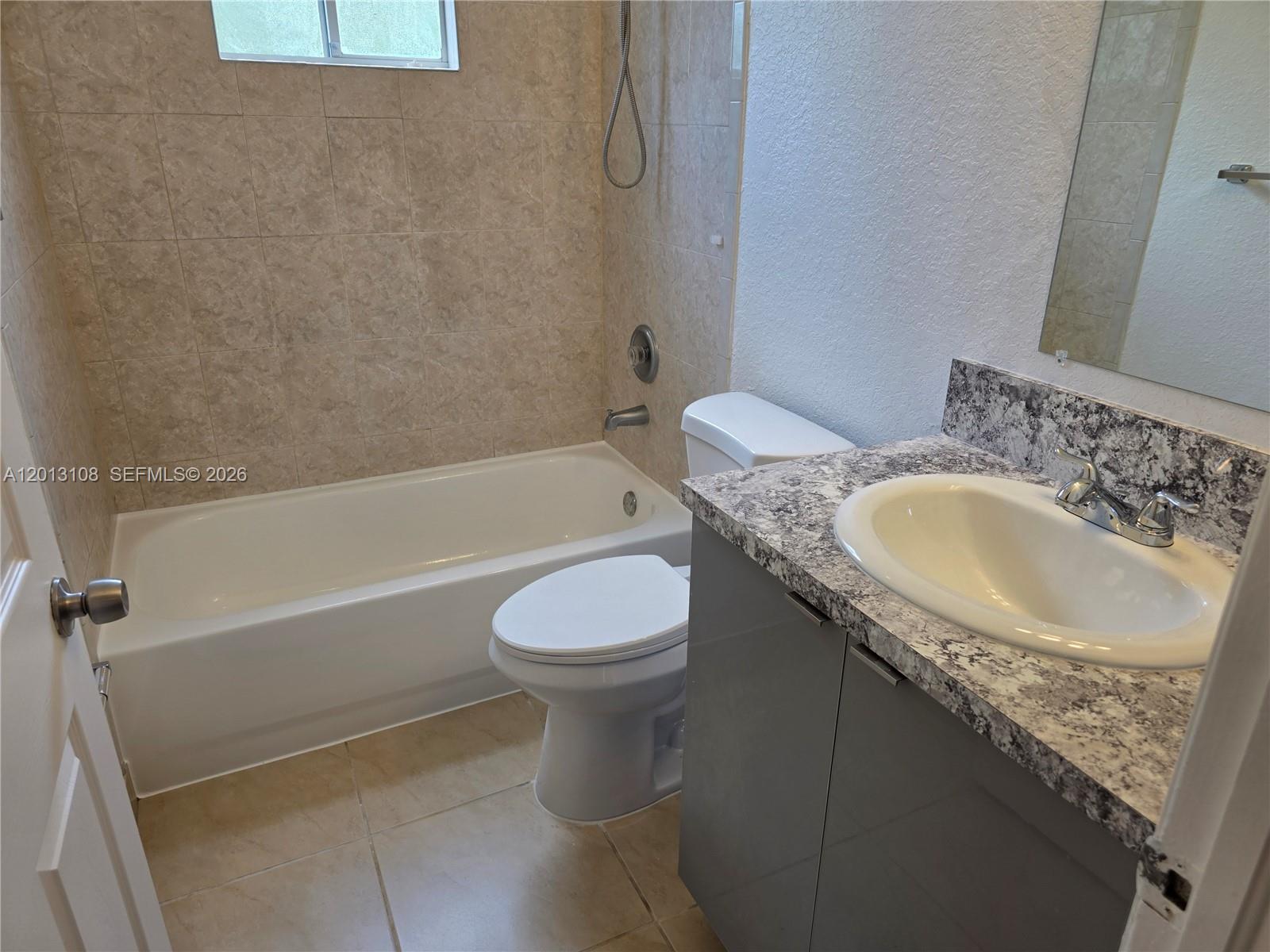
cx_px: 635
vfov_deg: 58.9
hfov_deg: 73.9
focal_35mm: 23
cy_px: 476
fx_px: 844
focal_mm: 6.3
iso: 64
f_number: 1.7
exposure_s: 1/120
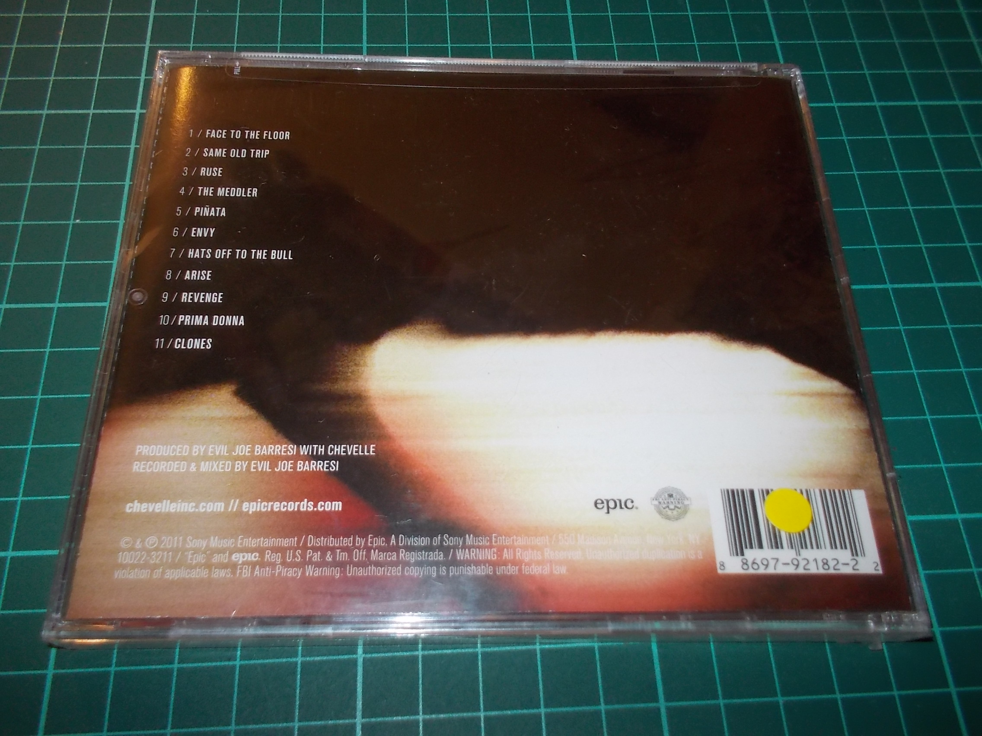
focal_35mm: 29
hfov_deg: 61.7
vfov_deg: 48.2
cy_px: 368
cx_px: 491
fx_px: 823
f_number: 3.3
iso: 200
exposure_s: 1/30
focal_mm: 4.1
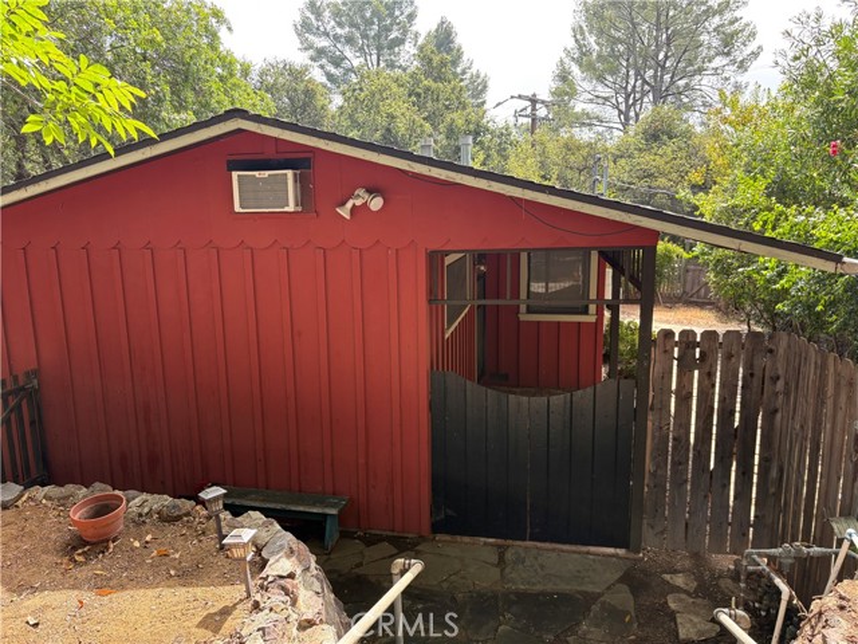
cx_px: 429
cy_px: 322
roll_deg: +1.5
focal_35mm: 26
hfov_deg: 67.3
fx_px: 644
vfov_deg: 53.1
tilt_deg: -10.2
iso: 64
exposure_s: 1/427
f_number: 1.6
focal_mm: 5.96
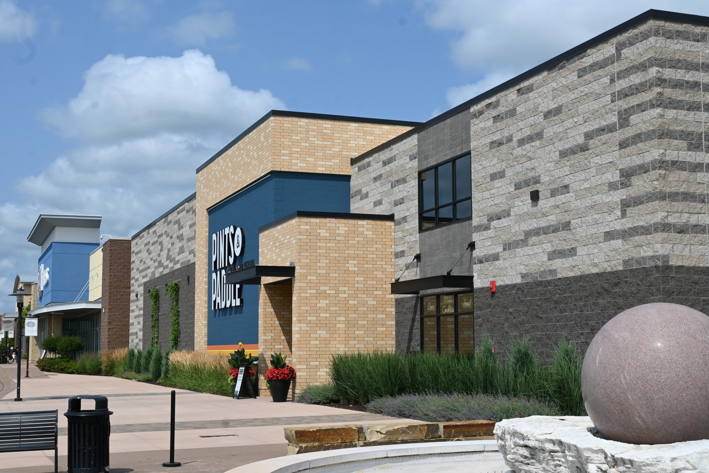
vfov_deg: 27.3
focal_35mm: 50
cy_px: 236
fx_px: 975
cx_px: 354
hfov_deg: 40.0
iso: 100
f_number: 10
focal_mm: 33
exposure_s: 1/400
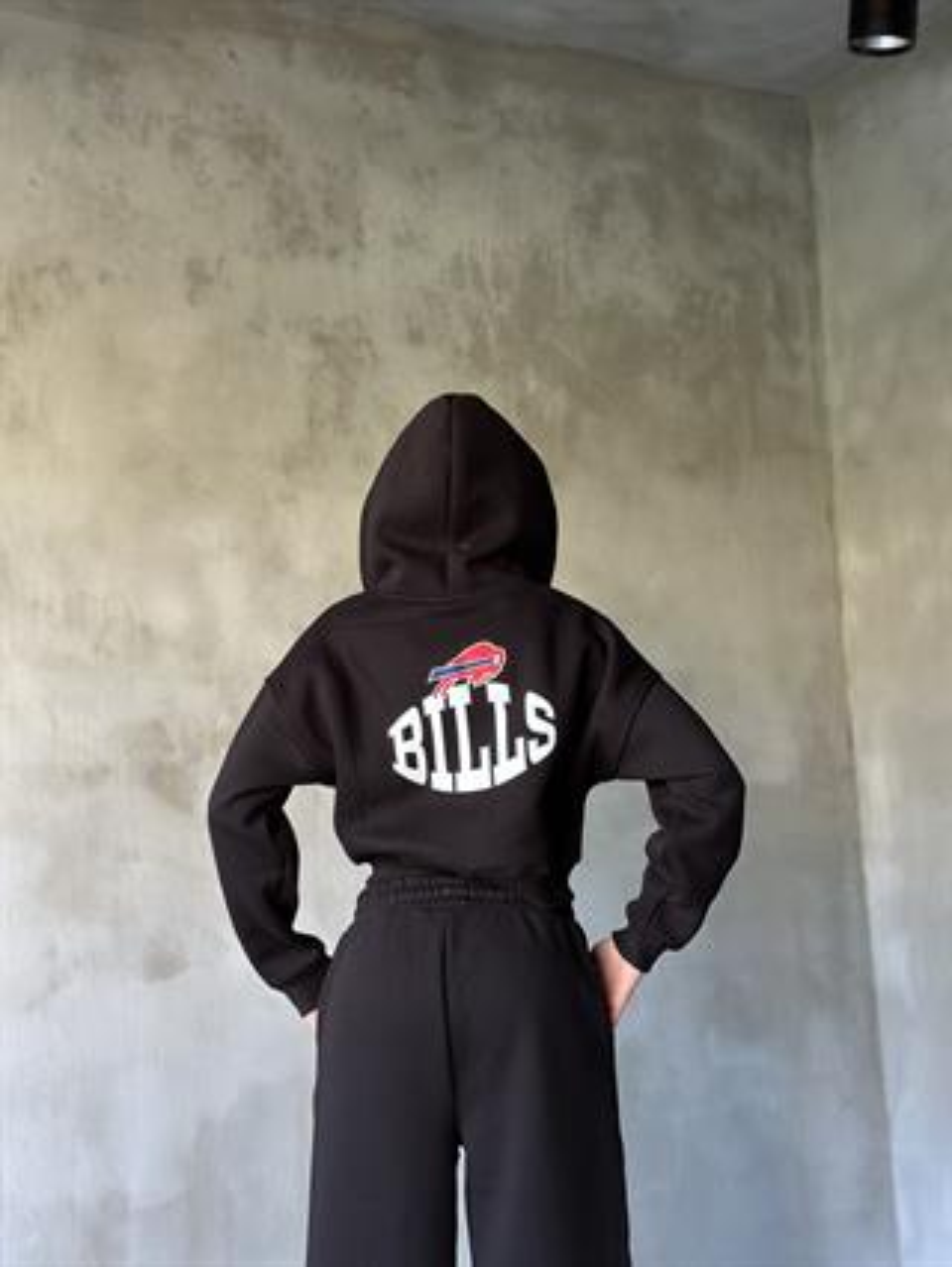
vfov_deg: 39.6
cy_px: 634
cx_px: 476
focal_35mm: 48
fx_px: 1758
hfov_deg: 30.3
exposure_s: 1/60
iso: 250
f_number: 1.78
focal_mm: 6.86
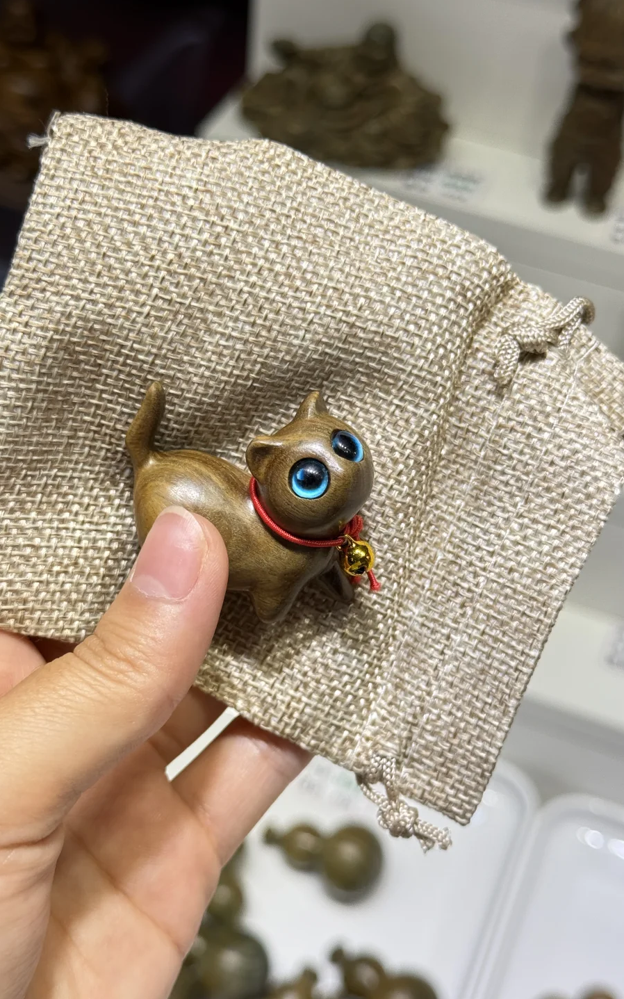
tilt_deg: -43.1
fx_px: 1388
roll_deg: -7.2
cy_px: 499
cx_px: 330
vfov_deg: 39.6
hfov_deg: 25.3
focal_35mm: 51
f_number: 1.78
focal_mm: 6.76
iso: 64
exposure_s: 1/587
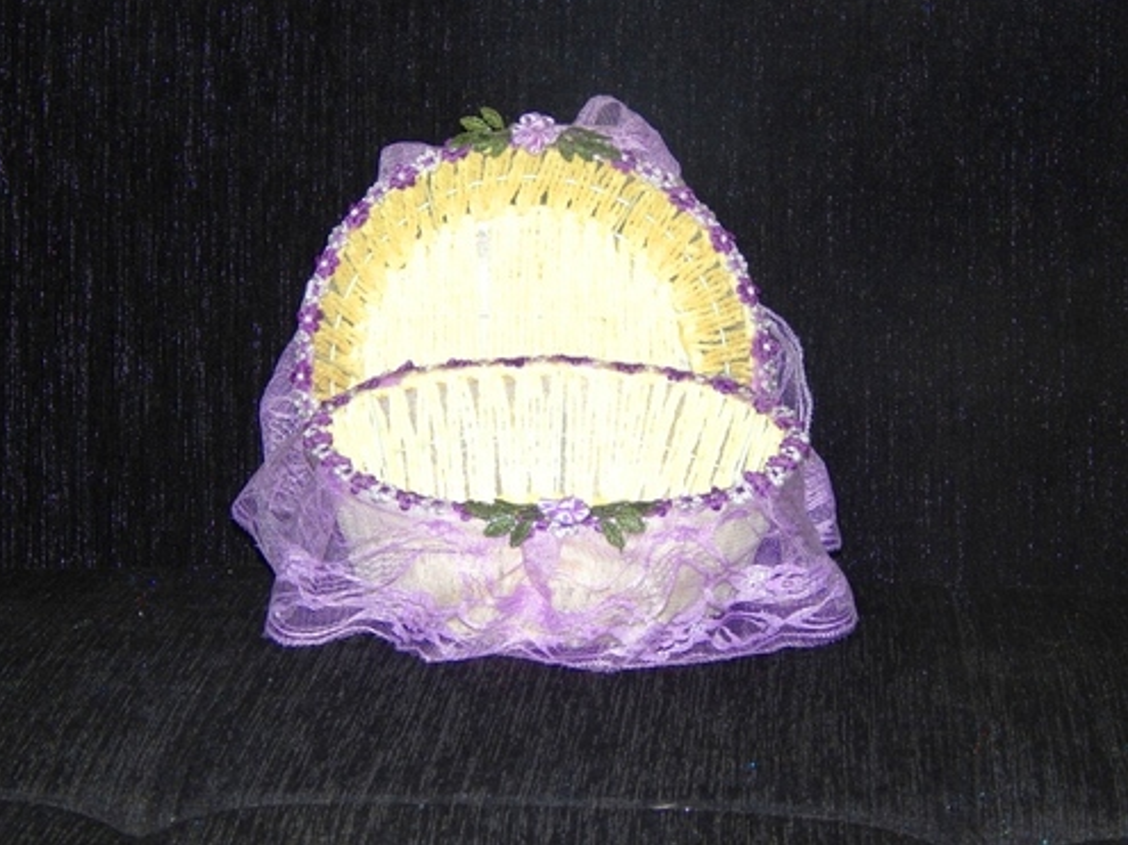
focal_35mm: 106
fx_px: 3453
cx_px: 561
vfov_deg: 14.0
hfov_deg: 18.6
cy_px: 420
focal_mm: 18.7
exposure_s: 1/30
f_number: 4.5
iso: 200
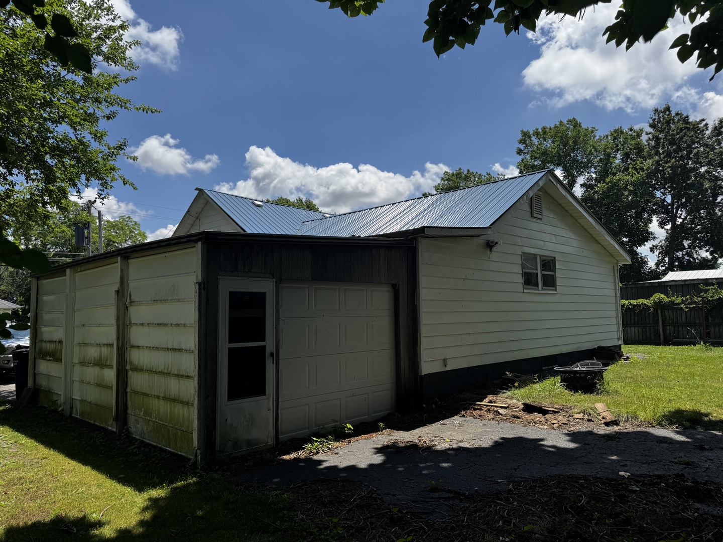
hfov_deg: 71.6
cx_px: 362
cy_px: 271
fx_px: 501
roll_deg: +0.5
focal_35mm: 24
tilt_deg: +4.1
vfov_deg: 56.8
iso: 80
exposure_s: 1/5348
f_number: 1.78
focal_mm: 6.76
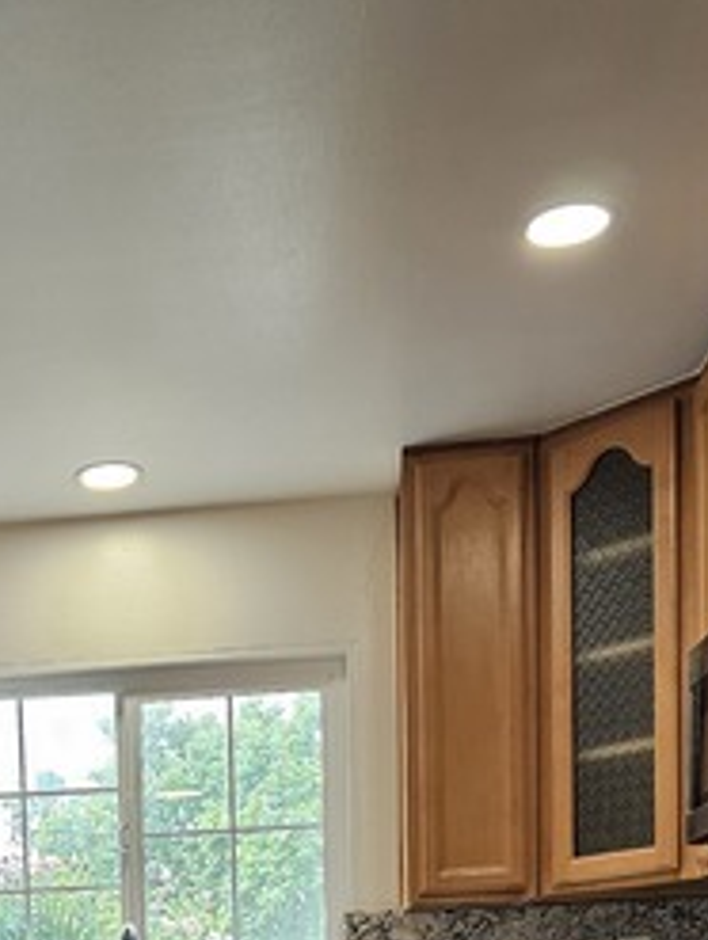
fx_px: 1686
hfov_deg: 22.8
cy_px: 1182
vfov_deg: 26.9
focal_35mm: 62
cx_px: 8
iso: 125
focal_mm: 6.3
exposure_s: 1/120
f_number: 1.7
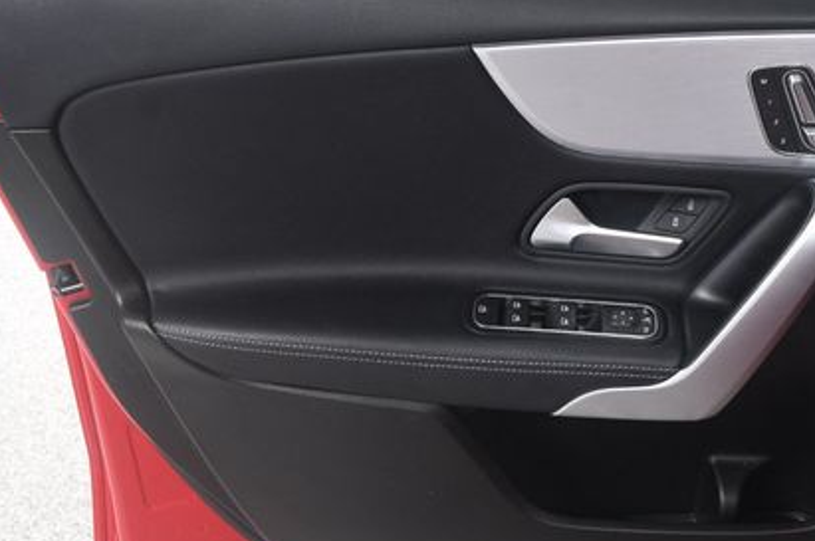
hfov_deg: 36.9
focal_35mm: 53
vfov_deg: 25.4
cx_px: 585
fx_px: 1198
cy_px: 295
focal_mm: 23
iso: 100
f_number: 5.6
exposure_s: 1/160
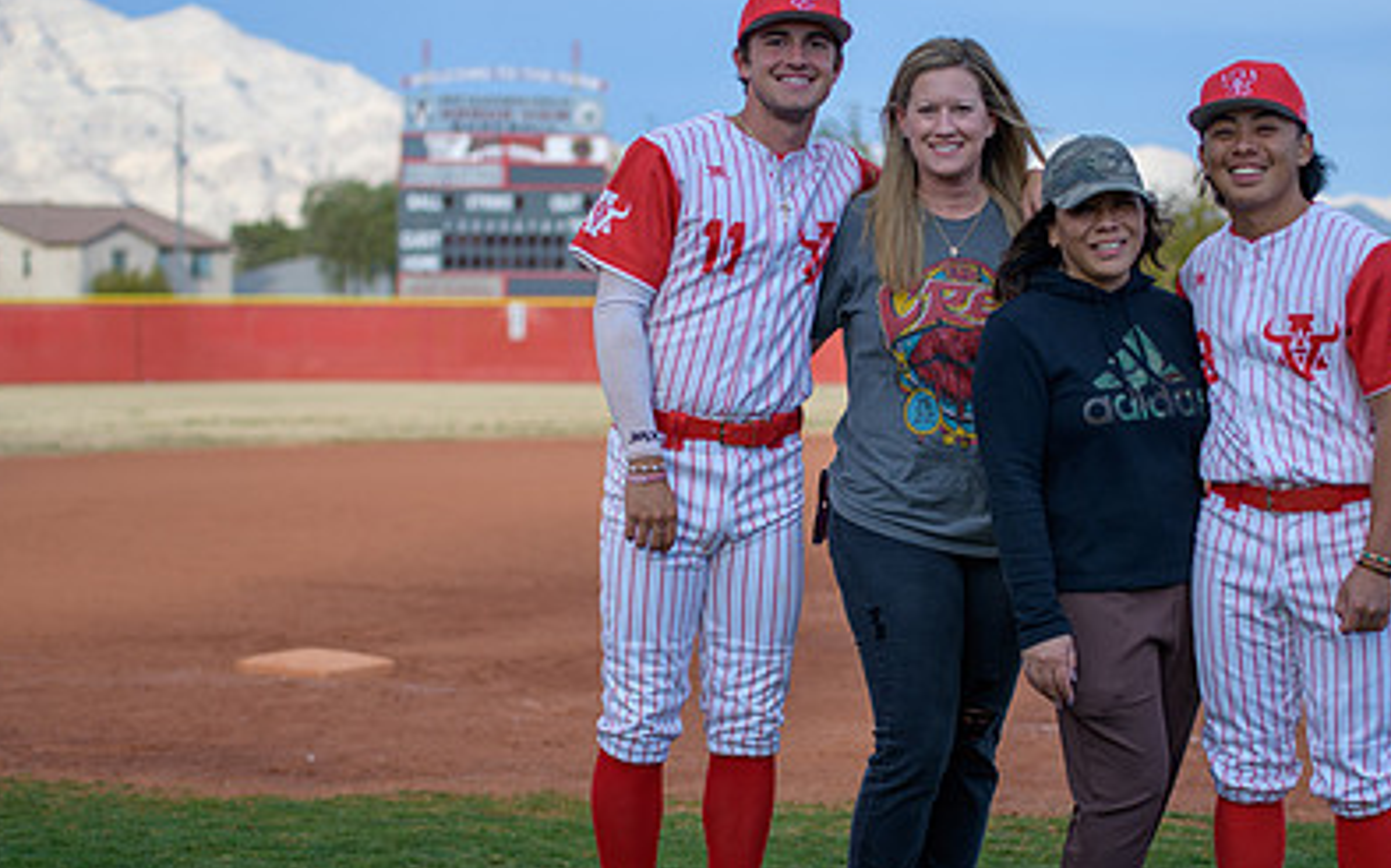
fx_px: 3979
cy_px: 496
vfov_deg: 12.5
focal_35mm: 105
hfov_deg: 19.8
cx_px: 858
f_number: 2.8
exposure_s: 1/640
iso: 100
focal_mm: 70
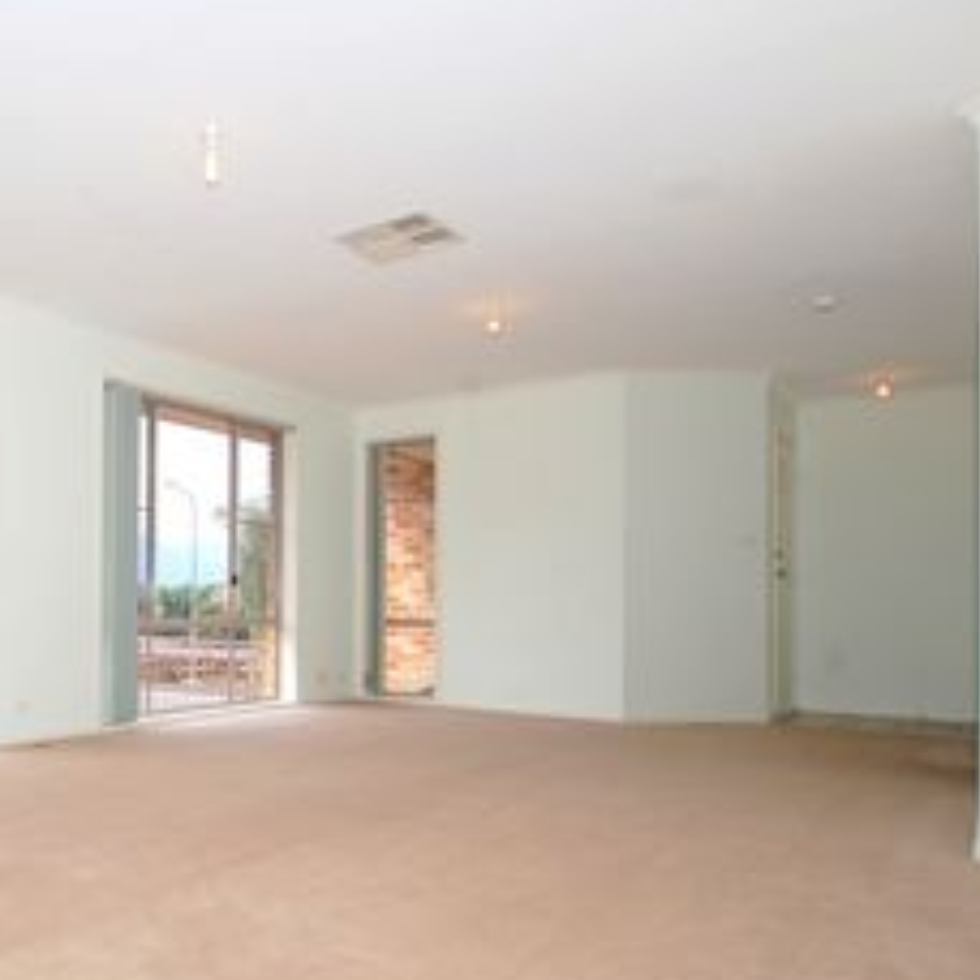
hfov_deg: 50.2
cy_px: 548
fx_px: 925
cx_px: 116
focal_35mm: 29
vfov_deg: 55.7
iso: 200
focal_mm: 11
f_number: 8
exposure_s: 1/250
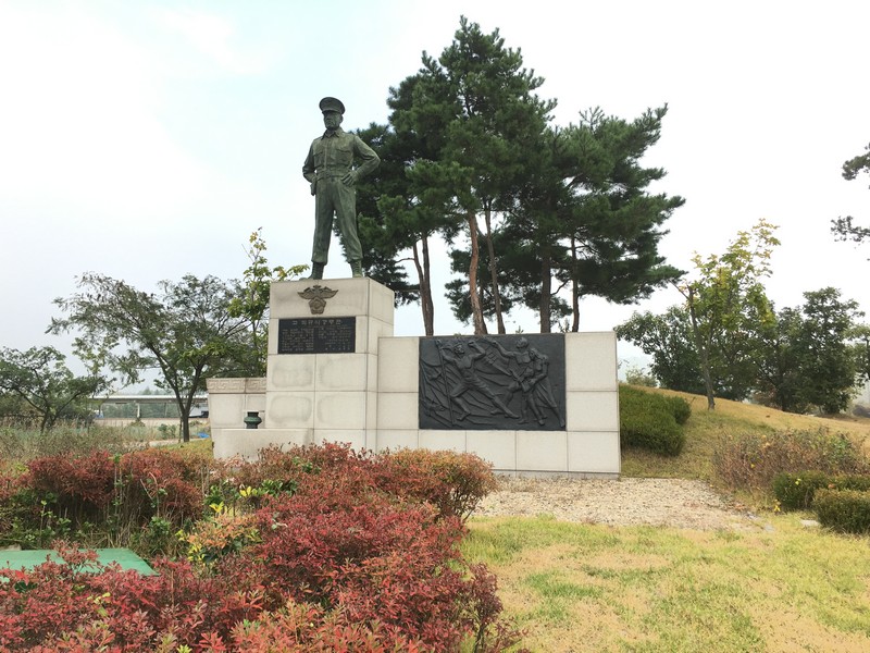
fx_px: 729
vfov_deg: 48.2
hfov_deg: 61.7
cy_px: 326
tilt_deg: +7.2
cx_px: 435
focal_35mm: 29
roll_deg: -0.6
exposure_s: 1/509
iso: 25
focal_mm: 4.15
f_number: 2.2
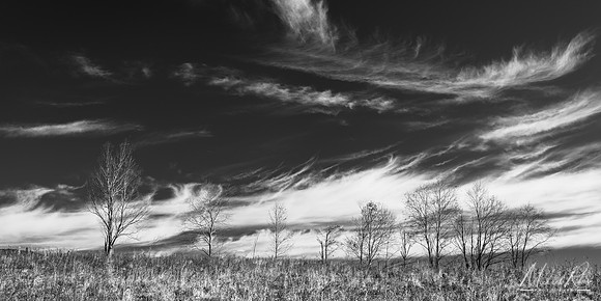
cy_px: 201
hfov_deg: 39.6
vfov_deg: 20.3
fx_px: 835
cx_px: 301
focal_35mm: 54
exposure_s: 1/20
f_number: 13
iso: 64
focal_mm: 50
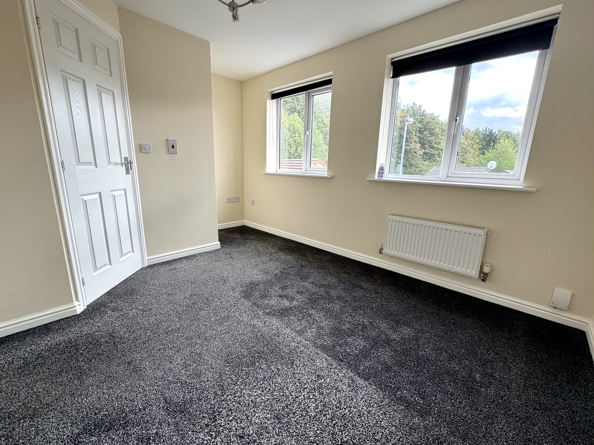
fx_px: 240
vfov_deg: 85.7
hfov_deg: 102.1
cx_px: 297
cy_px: 222
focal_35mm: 14
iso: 50
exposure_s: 1/99
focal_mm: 2.22
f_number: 2.2
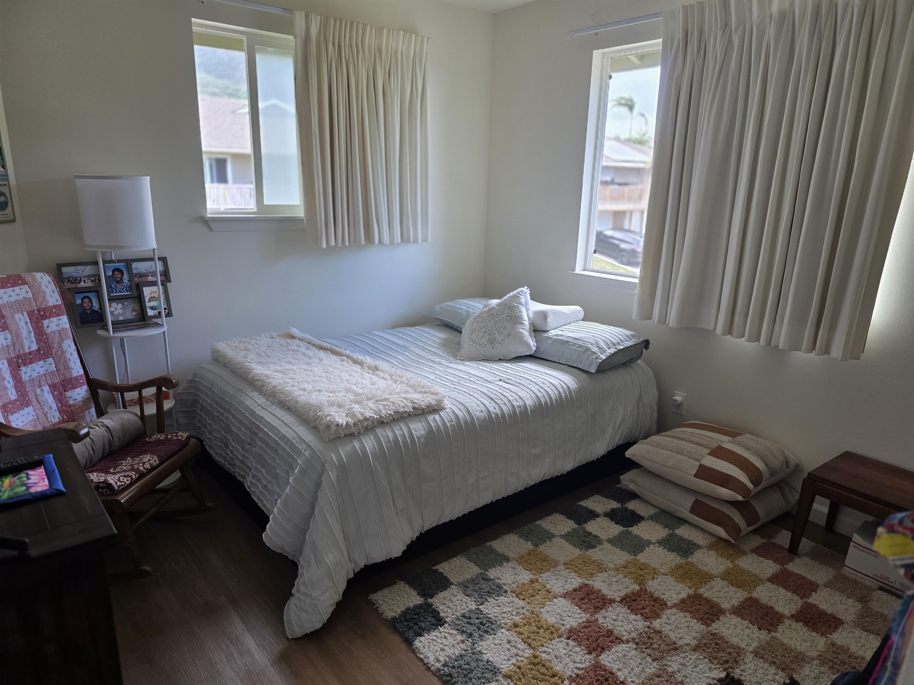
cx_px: 457
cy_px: 342
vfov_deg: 58.9
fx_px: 607
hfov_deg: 73.9
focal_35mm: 23
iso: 200
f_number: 1.7
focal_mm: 6.3
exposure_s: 1/180
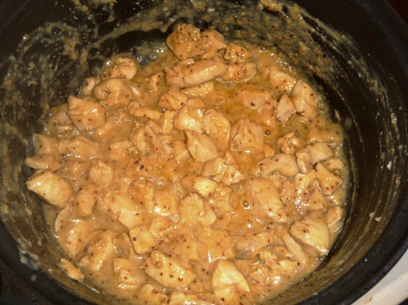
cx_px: 203
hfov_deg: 50.1
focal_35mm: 37
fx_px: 436
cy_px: 150
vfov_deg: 38.7
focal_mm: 6
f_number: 3.7
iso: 100
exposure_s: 1/30
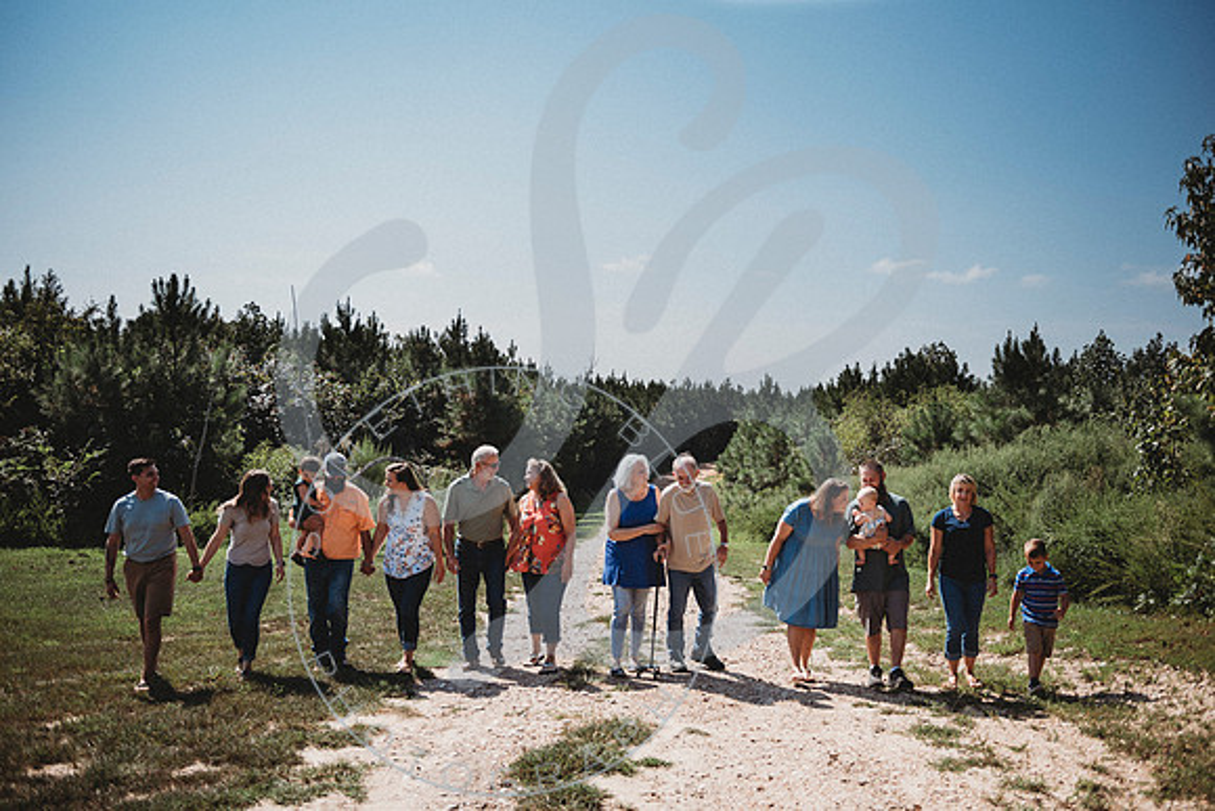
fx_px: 1172
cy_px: 406
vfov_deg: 38.1
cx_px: 615
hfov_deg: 54.8
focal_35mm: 35
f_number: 2.8
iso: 100
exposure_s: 1/2000
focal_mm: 34
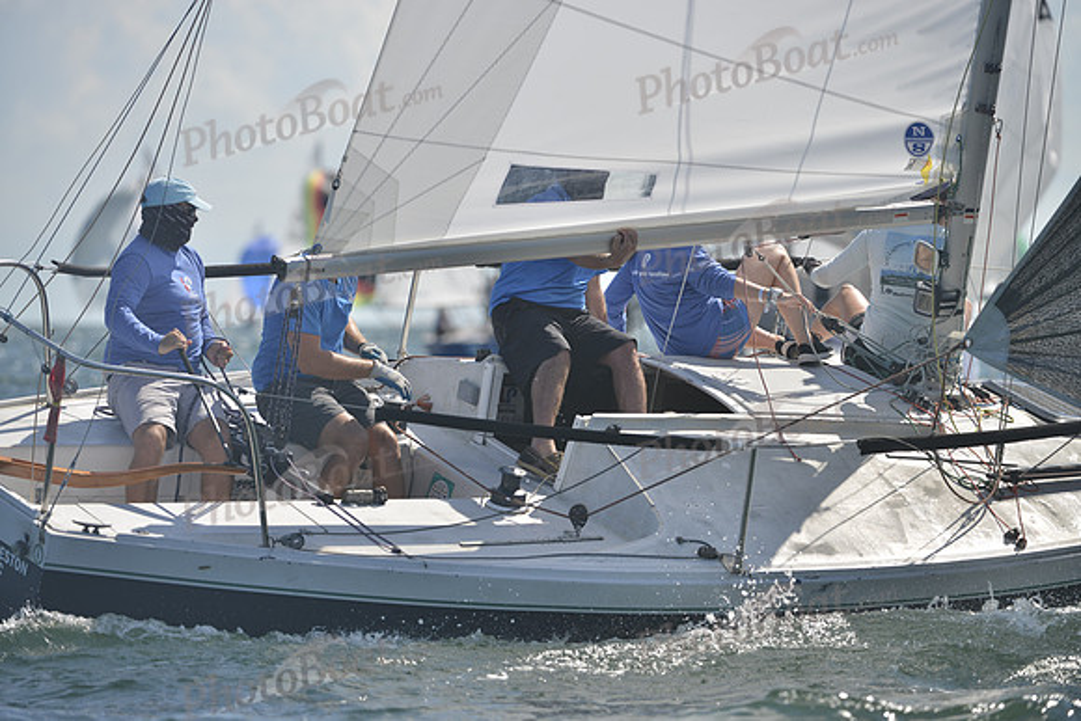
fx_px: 8710
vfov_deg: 4.7
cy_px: 360
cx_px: 540
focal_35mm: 290
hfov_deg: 7.1
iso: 200
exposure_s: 1/1600
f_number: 5
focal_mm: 290
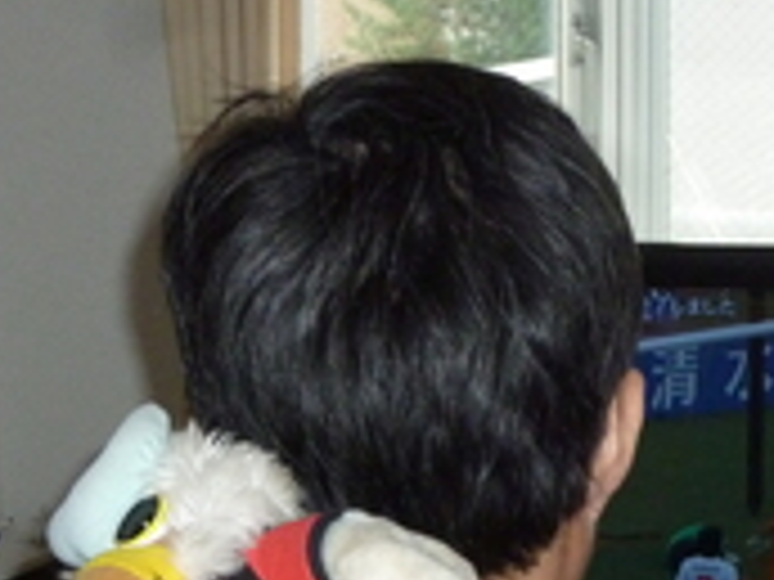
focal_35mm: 110
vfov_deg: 13.3
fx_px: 2460
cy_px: 596
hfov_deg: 17.6
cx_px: 698
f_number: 4.2
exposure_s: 1/125
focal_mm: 8.1
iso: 400
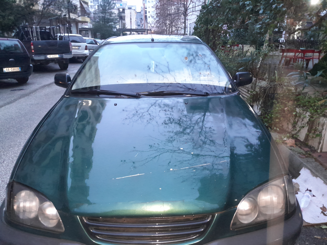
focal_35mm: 26
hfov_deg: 67.3
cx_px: 164
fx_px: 246
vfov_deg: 53.1
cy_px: 122
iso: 1000
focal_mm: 3.98
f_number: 1.8
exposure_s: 1/20
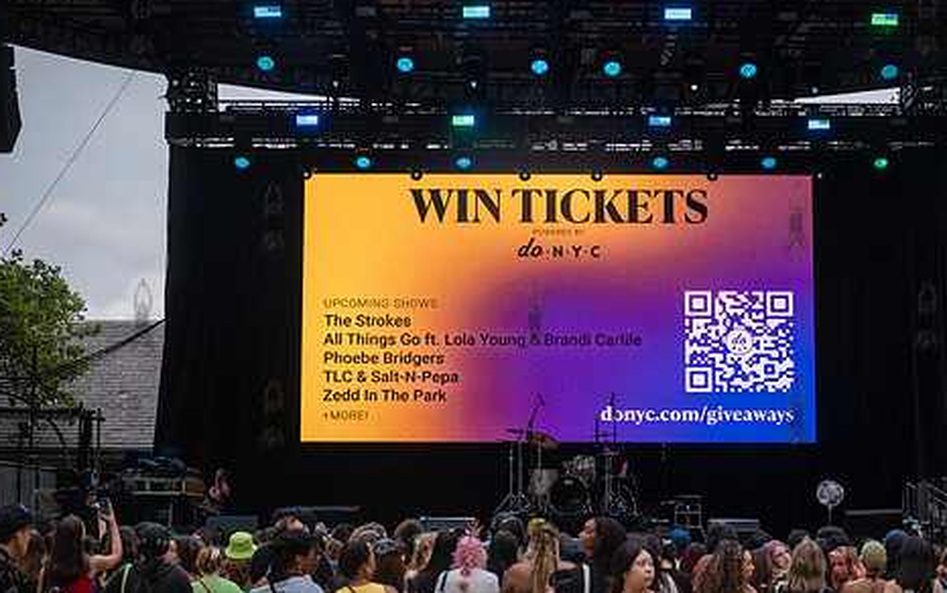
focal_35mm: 66
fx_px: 1705
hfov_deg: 31.0
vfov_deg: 19.7
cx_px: 532
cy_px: 313
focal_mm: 51
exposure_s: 1/2000
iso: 1250
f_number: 4.5
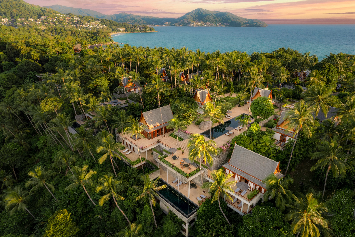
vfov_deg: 57.2
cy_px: 118
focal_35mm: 22
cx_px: 178
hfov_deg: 78.6
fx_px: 217
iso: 110
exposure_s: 1/350
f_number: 2.8
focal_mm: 8.38
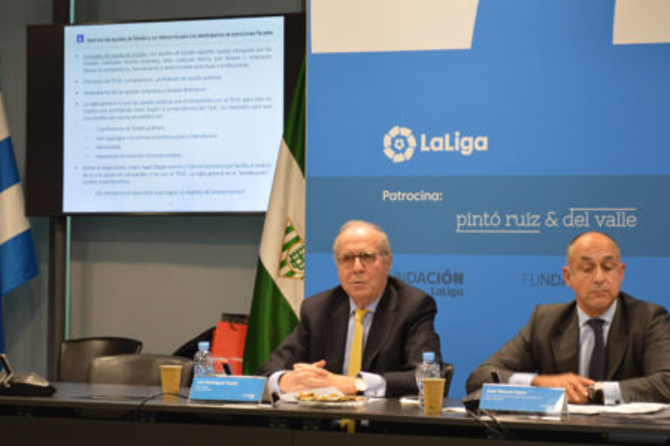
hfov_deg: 17.8
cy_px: 259
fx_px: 2134
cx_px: 419
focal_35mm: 115
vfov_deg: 11.9
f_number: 5.6
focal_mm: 55
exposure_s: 1/20
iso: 400
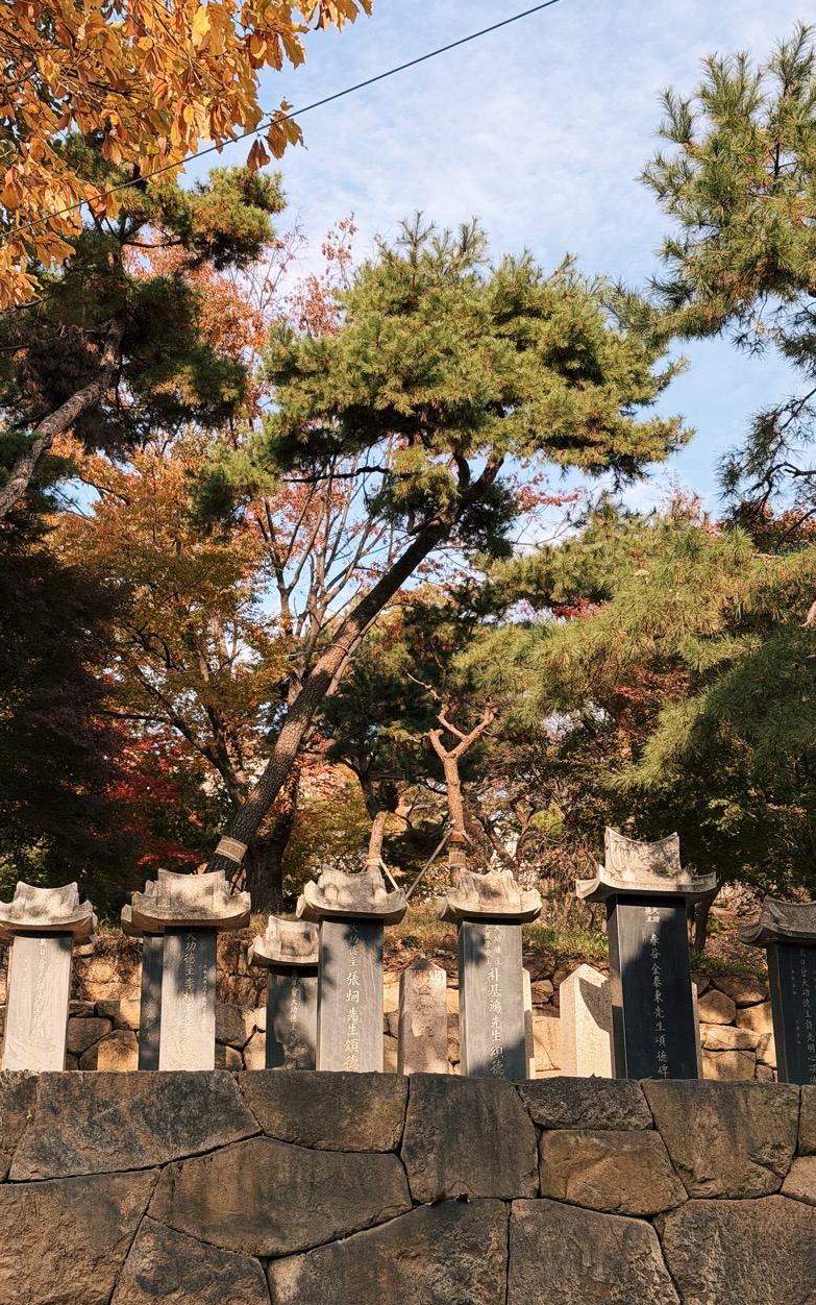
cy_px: 660
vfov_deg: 38.9
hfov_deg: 24.8
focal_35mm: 52
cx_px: 335
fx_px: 1849
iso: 64
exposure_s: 1/1575
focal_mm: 6.76
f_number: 1.78
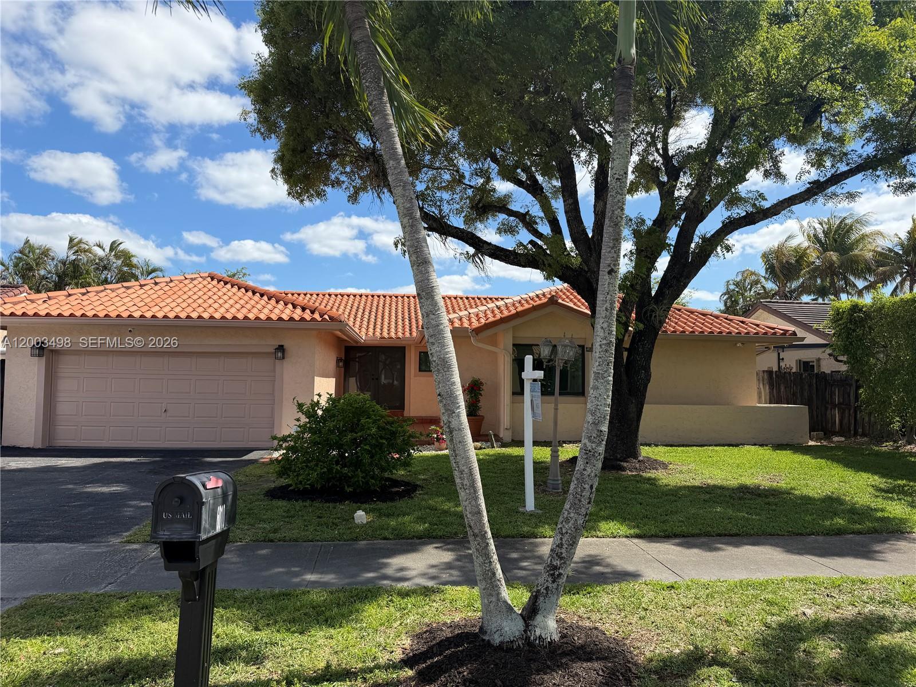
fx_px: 635
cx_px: 458
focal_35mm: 24
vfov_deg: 56.8
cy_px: 344
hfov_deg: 71.6
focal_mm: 6.76
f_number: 1.78
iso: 80
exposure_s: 1/3953
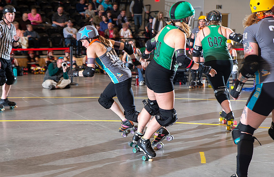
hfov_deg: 28.3
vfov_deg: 18.5
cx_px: 126
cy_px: 104
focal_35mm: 72
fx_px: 544
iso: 640
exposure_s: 1/160
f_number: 5.6
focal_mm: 62
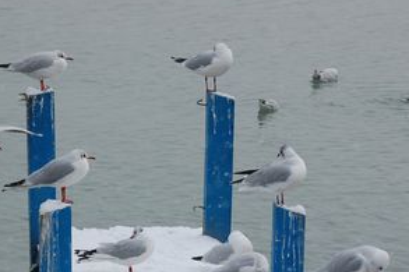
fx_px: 2793
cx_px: 219
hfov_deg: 8.4
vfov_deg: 5.6
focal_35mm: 246
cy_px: 207
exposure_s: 1/320
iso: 200
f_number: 8
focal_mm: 100
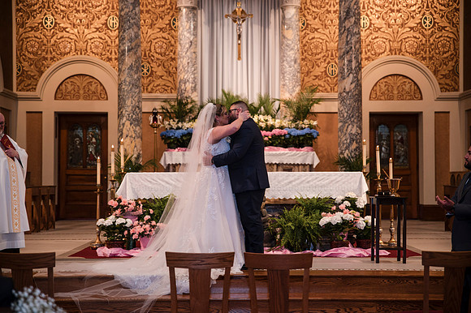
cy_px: 156
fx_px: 862
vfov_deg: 20.6
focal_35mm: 66
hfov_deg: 30.5
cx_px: 236
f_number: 2.8
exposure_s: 1/80
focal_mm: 65
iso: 800
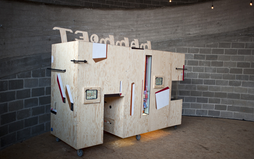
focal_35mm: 29
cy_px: 81
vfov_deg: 43.2
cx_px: 126
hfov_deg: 64.6
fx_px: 201
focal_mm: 28
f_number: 2.8
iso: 200
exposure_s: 1/60
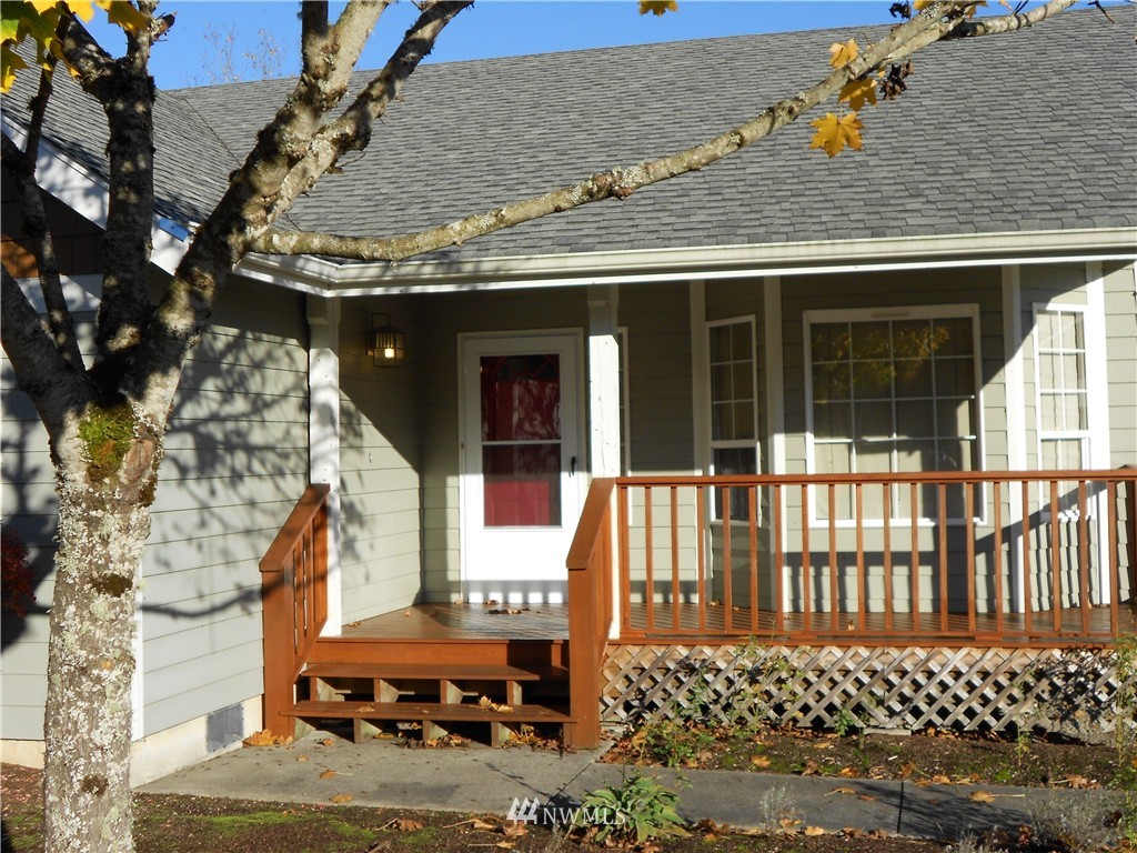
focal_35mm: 43
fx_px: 1412
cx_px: 568
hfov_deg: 43.9
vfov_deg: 33.6
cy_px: 426
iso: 80
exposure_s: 1/640
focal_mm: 7.7
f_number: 4.2
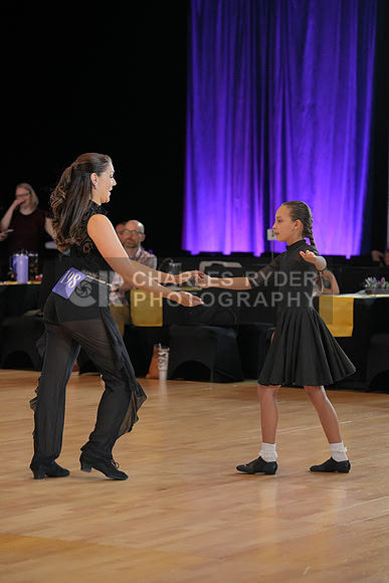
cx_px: 194
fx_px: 1944
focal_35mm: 120
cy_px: 292
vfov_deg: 17.1
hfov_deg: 11.4
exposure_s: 1/500
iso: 3200
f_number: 4
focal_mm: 120
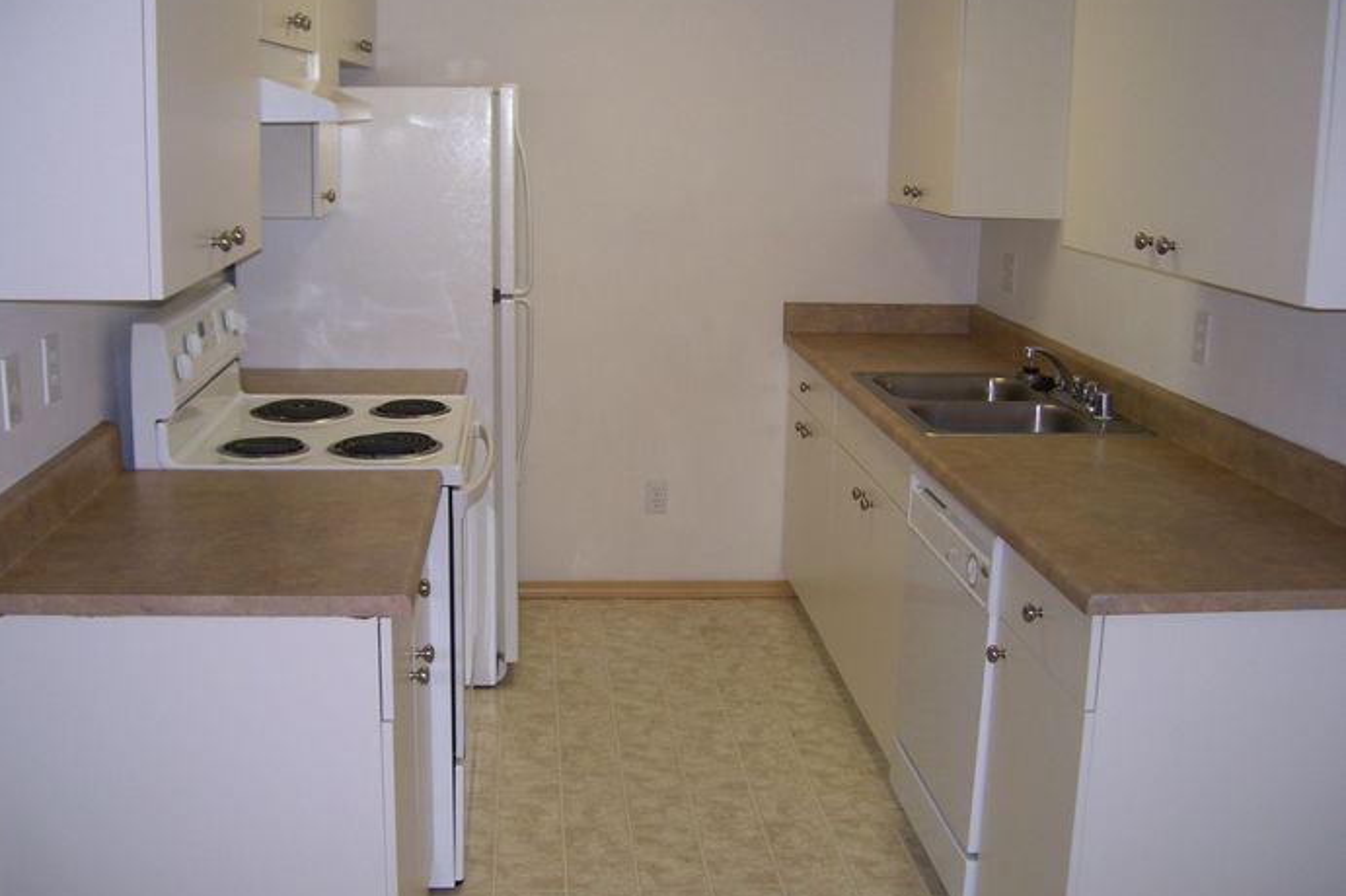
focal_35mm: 39
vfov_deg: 34.2
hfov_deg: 49.6
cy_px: 422
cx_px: 666
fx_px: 1457
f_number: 2.7
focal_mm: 6
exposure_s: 1/60
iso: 80
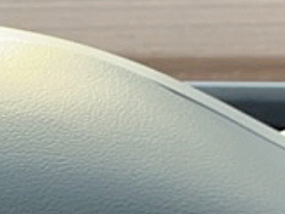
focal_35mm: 176
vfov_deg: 8.3
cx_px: -191
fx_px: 1450
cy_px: 322
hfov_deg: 10.7
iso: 32
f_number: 1.8
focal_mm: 3
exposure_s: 1/60
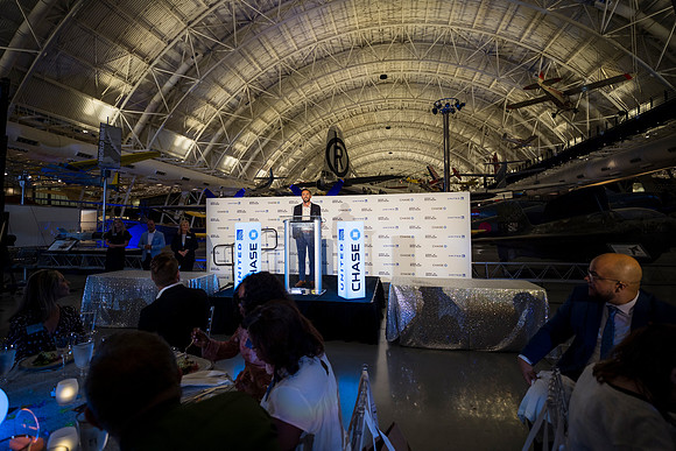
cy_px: 226
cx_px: 338
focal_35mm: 16
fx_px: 301
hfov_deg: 96.7
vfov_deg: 73.8
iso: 220
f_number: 2.2
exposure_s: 1/80
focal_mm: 16
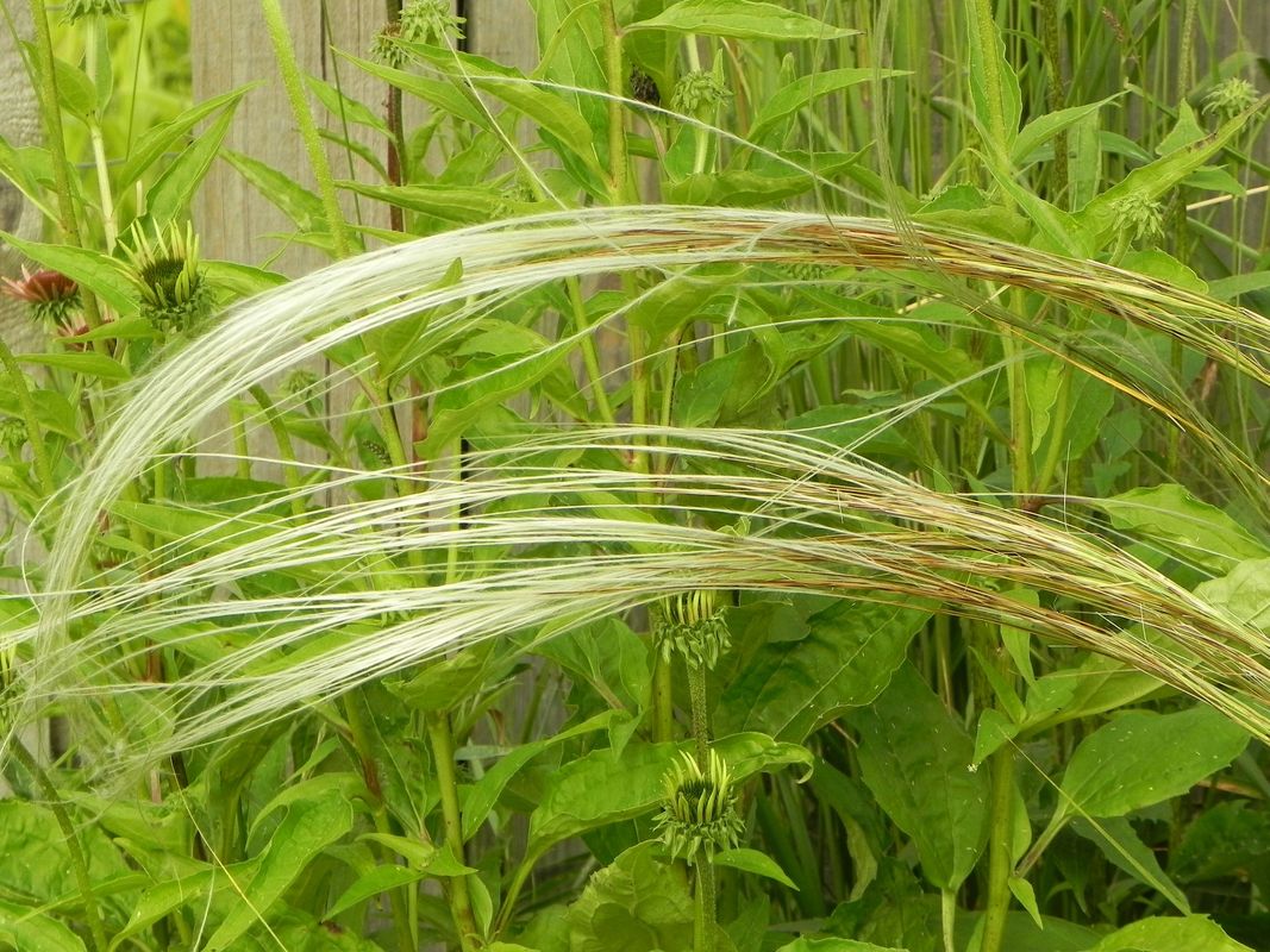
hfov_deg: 12.2
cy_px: 476
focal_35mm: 162
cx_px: 635
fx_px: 5943
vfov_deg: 9.2
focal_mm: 28.8
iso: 160
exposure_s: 1/250
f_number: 5
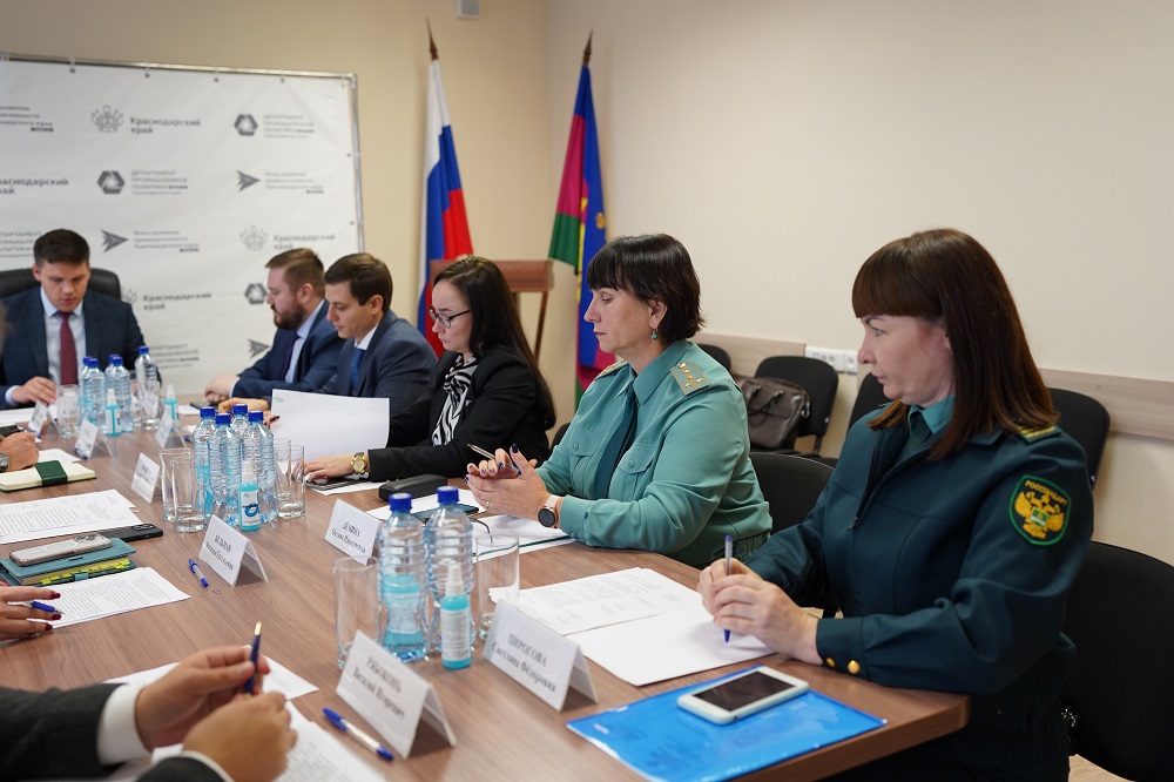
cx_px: 587
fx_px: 1141
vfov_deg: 37.8
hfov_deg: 54.5
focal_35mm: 35
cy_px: 391
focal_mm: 35
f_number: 2.5
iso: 400
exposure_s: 1/100
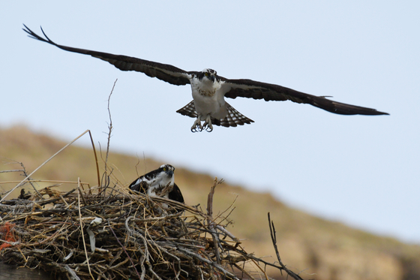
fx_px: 10496
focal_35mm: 900
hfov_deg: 2.3
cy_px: 140
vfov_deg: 1.5
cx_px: 210
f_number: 9
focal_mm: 600
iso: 800
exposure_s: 1/1250
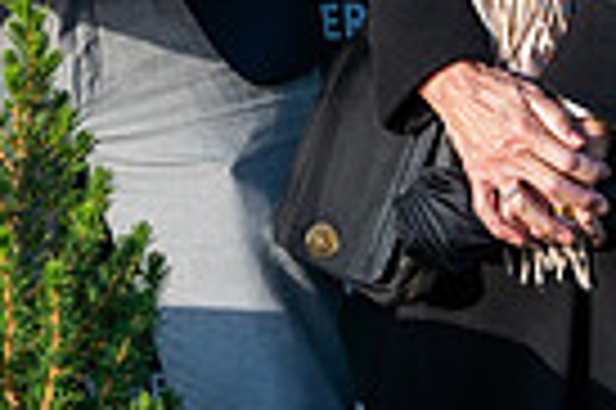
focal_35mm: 195
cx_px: 67
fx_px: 3333
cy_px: -446
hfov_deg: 10.5
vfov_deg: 6.8
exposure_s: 1/2500
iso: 500
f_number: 4
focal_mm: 46
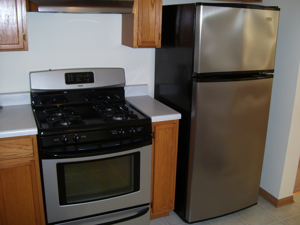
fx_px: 321
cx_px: 150
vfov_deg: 38.7
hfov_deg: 50.1
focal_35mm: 37
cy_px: 112
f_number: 2.7
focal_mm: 6
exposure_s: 1/60
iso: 80
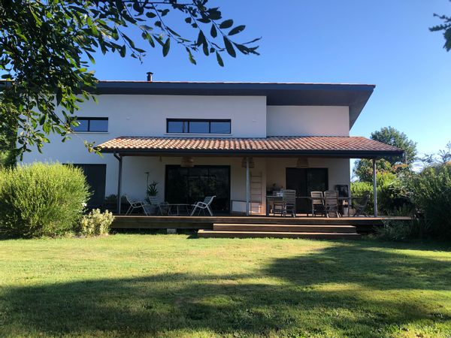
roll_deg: -1.9
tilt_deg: +5.1
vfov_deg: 49.7
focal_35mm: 28
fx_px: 365
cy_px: 169
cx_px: 226
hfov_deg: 63.4
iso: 20
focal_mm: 3.99
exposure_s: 1/706
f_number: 1.8
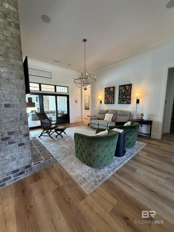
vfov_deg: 102.1
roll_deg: -0.5
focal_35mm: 14
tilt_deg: -8.3
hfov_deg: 85.7
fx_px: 94
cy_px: 116
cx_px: 87
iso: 400
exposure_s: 1/60
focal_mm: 2.22
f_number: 2.2
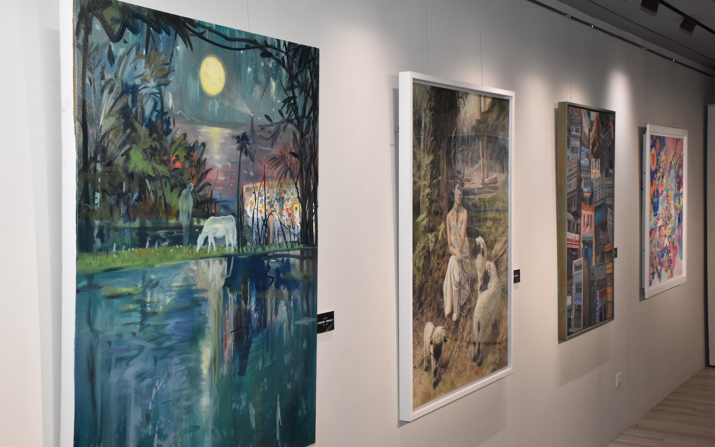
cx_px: 358
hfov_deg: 41.1
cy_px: 229
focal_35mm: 49
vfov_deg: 26.3
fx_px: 955
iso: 1600
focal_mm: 32
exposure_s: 1/100
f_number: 14
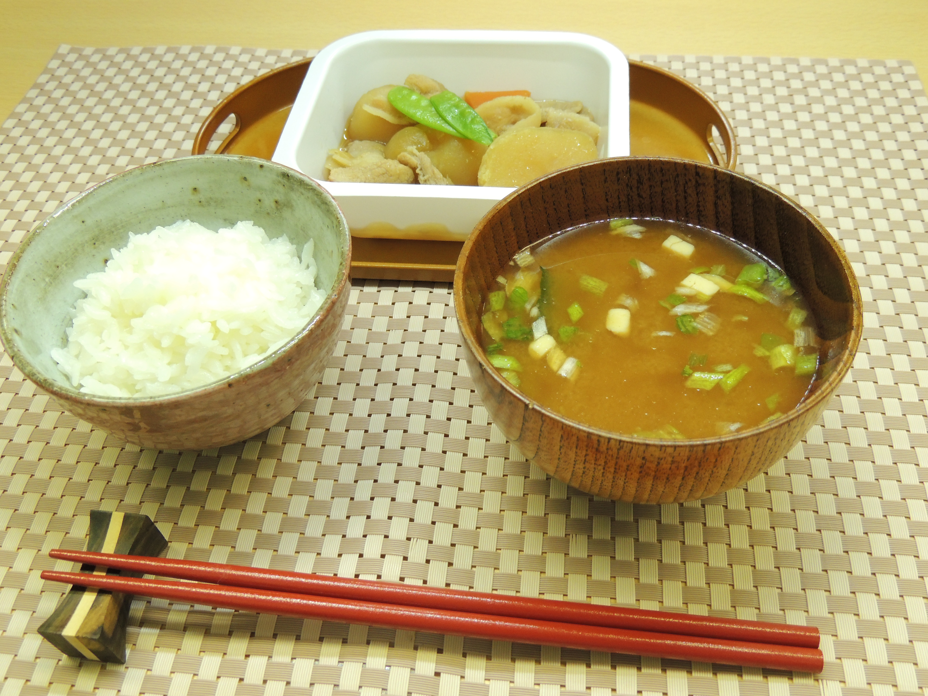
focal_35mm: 33
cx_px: 464
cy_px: 348
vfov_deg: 42.9
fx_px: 885
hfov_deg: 55.4
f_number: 3.2
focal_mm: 5.8
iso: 400
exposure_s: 1/50
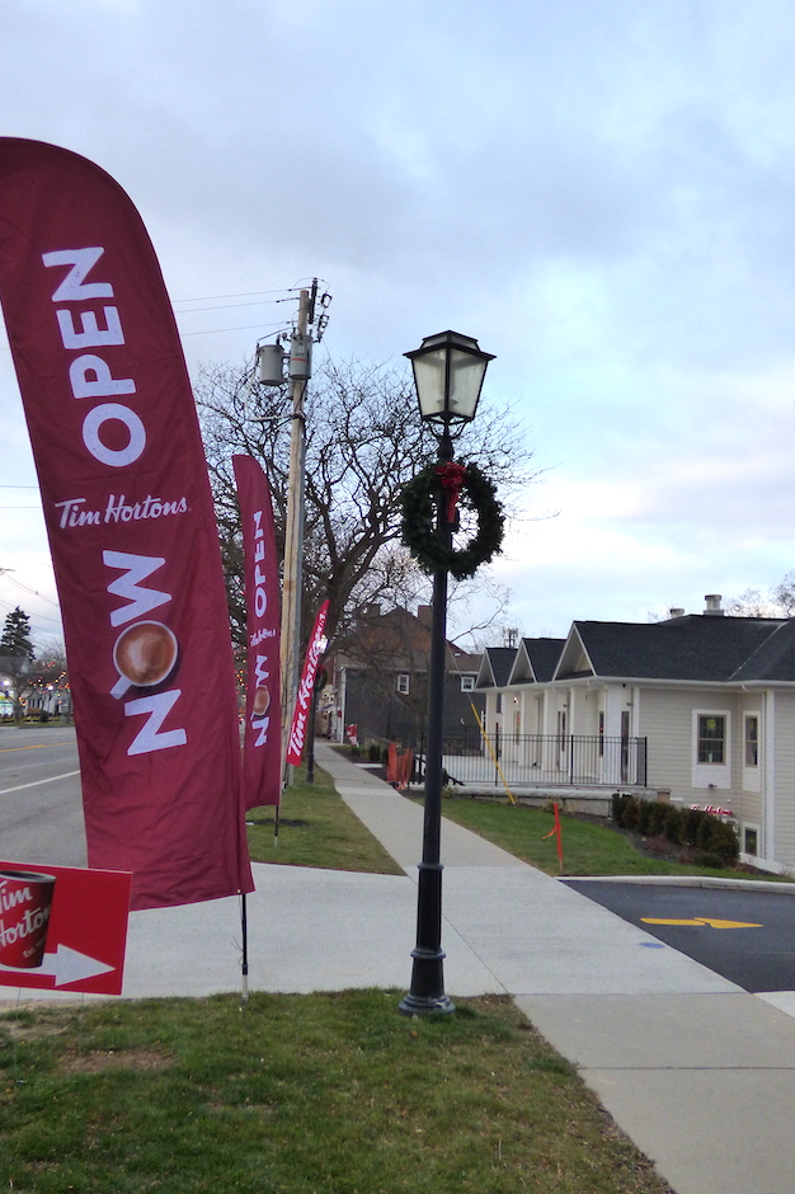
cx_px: 387
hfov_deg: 38.9
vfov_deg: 55.8
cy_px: 592
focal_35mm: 34
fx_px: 1127
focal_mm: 5.53
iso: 250
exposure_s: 1/100
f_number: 3.3
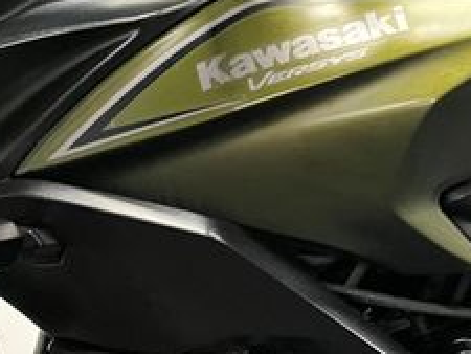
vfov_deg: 19.5
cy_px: 327
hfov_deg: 22.8
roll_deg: +0.7
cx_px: 645
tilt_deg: -10.1
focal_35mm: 74
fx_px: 1007
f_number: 1.6
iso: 400
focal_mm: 5.1
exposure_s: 1/33
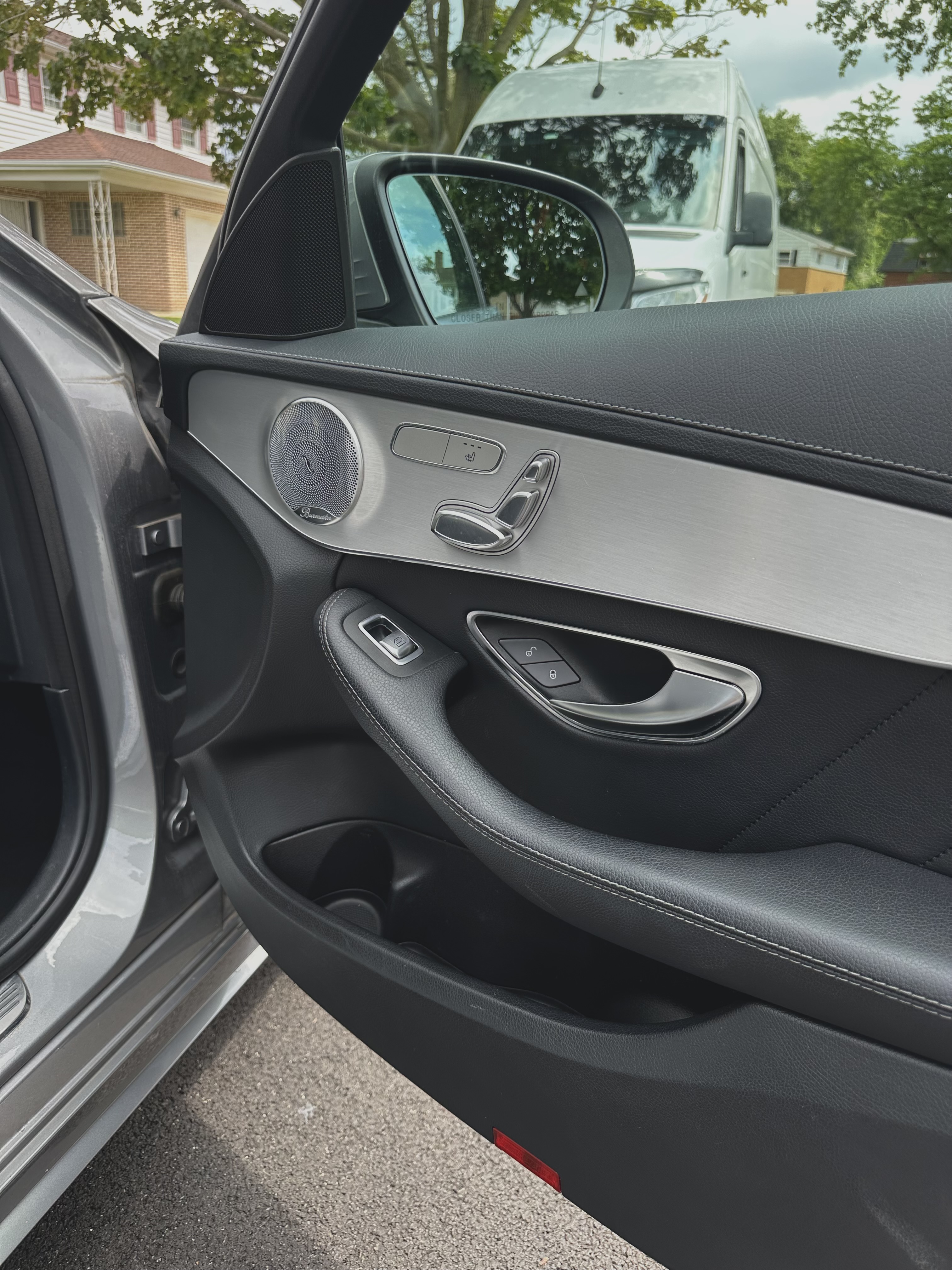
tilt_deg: -19.6
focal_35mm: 24
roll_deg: -3.1
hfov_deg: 56.8
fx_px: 880
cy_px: 635
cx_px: 476
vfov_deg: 71.6
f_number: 1.78
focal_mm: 6.86
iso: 80
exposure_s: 1/709
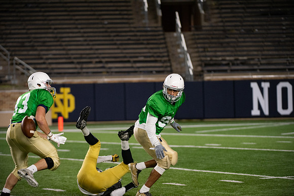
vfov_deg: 6.5
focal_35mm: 210
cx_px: 147
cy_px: 98
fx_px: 1715
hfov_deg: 9.8
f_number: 4
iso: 3600
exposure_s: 1/500
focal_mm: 210
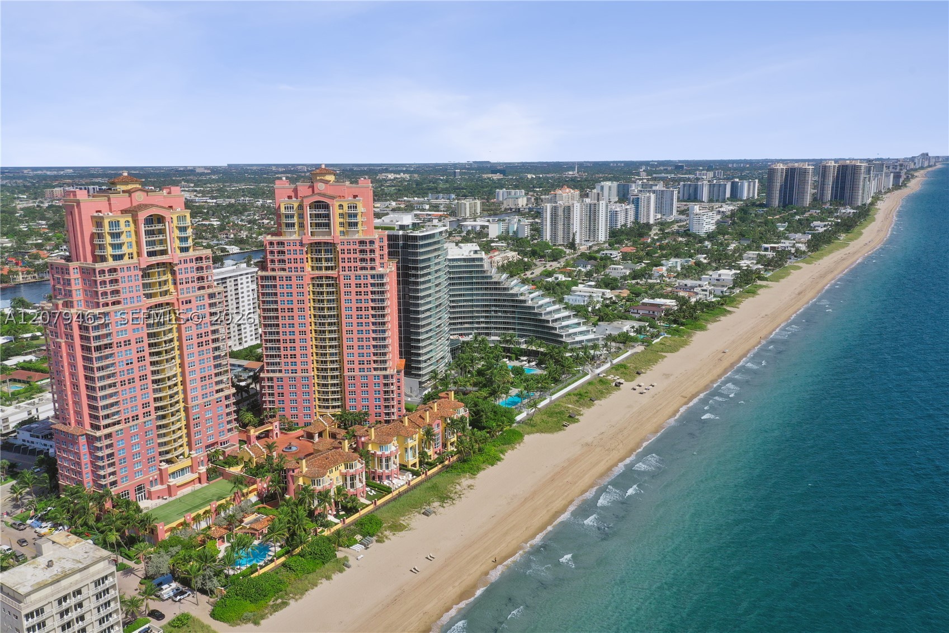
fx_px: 738
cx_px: 474
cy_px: 316
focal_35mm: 28
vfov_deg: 46.4
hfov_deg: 65.5
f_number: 6.3
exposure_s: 1/800
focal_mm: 10.26
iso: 100
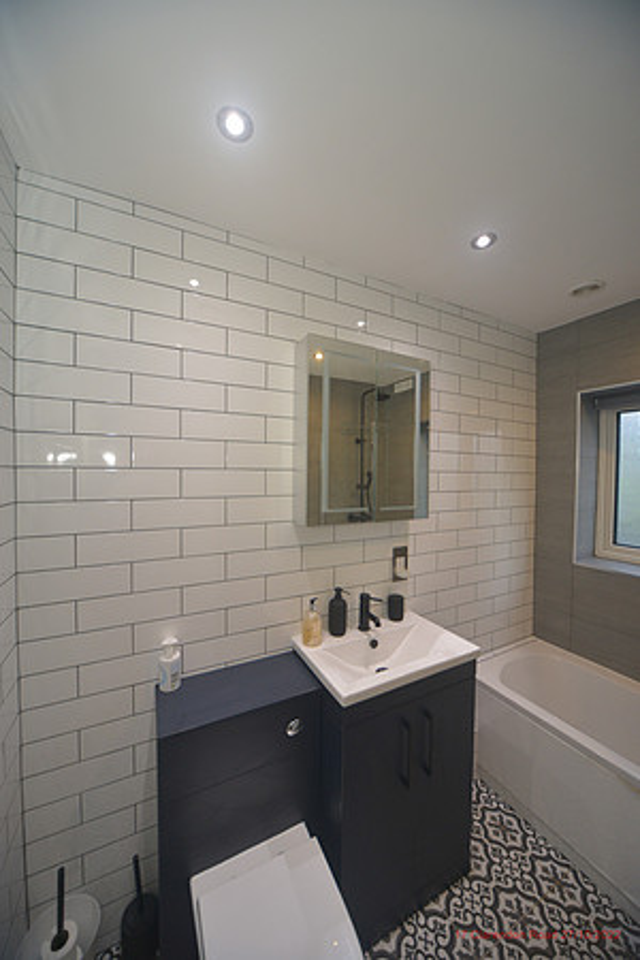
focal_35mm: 12
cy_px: 480
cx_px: 320
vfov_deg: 112.6
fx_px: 320
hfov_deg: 90.0
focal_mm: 12
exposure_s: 1/50
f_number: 5.6
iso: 1000
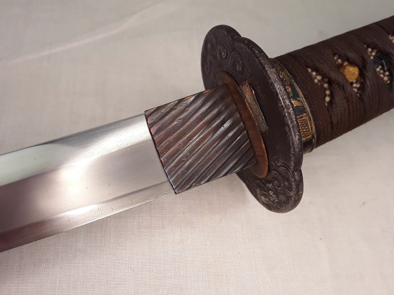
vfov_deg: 51.4
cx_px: 197
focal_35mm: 27
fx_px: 307
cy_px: 148
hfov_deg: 65.3
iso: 40
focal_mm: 2.91
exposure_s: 1/202
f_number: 1.9
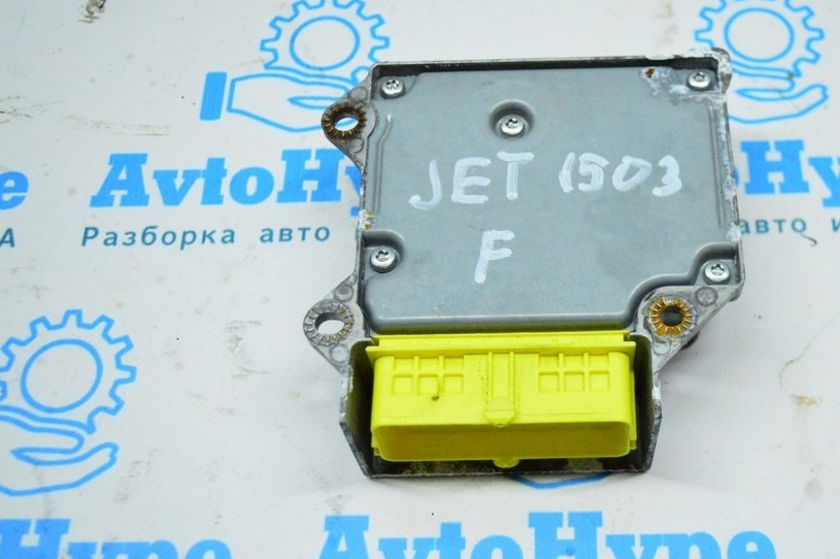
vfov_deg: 24.7
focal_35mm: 55
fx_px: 1274
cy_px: 306
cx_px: 524
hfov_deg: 36.3
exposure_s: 1/800
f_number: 4.2
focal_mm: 29
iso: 6400
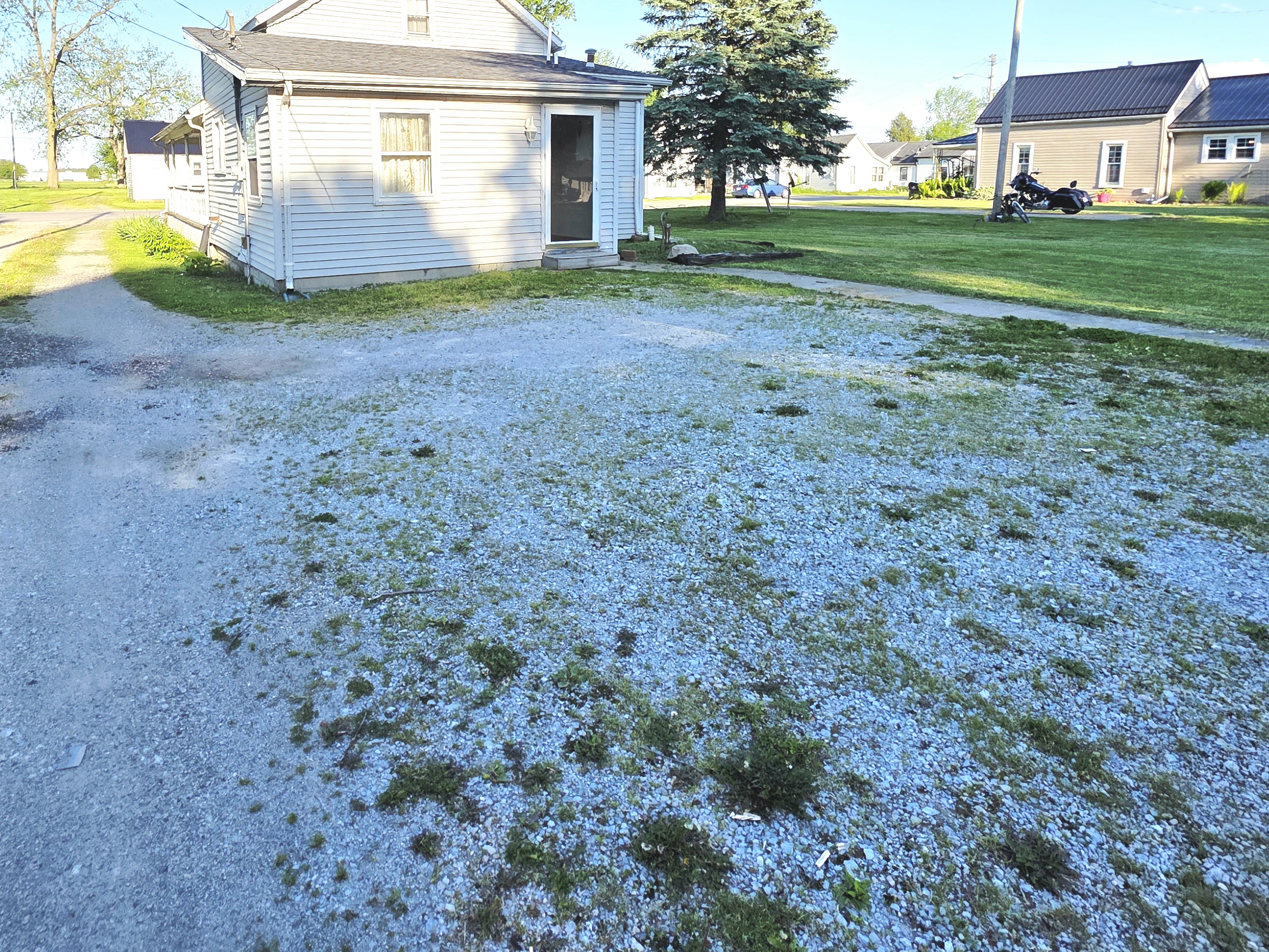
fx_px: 733
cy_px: 280
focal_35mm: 20
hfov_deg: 80.9
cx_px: 518
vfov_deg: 63.4
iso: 40
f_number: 1.9
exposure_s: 1/1429
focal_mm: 2.2
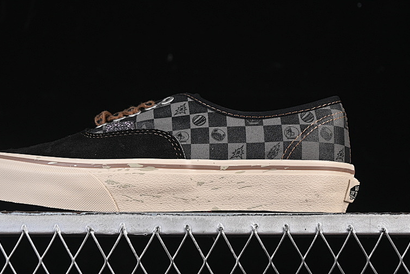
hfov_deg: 19.1
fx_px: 1219
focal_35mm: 107
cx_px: 164
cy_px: 91
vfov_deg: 12.8
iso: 160
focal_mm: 50
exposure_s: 1/60
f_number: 6.3
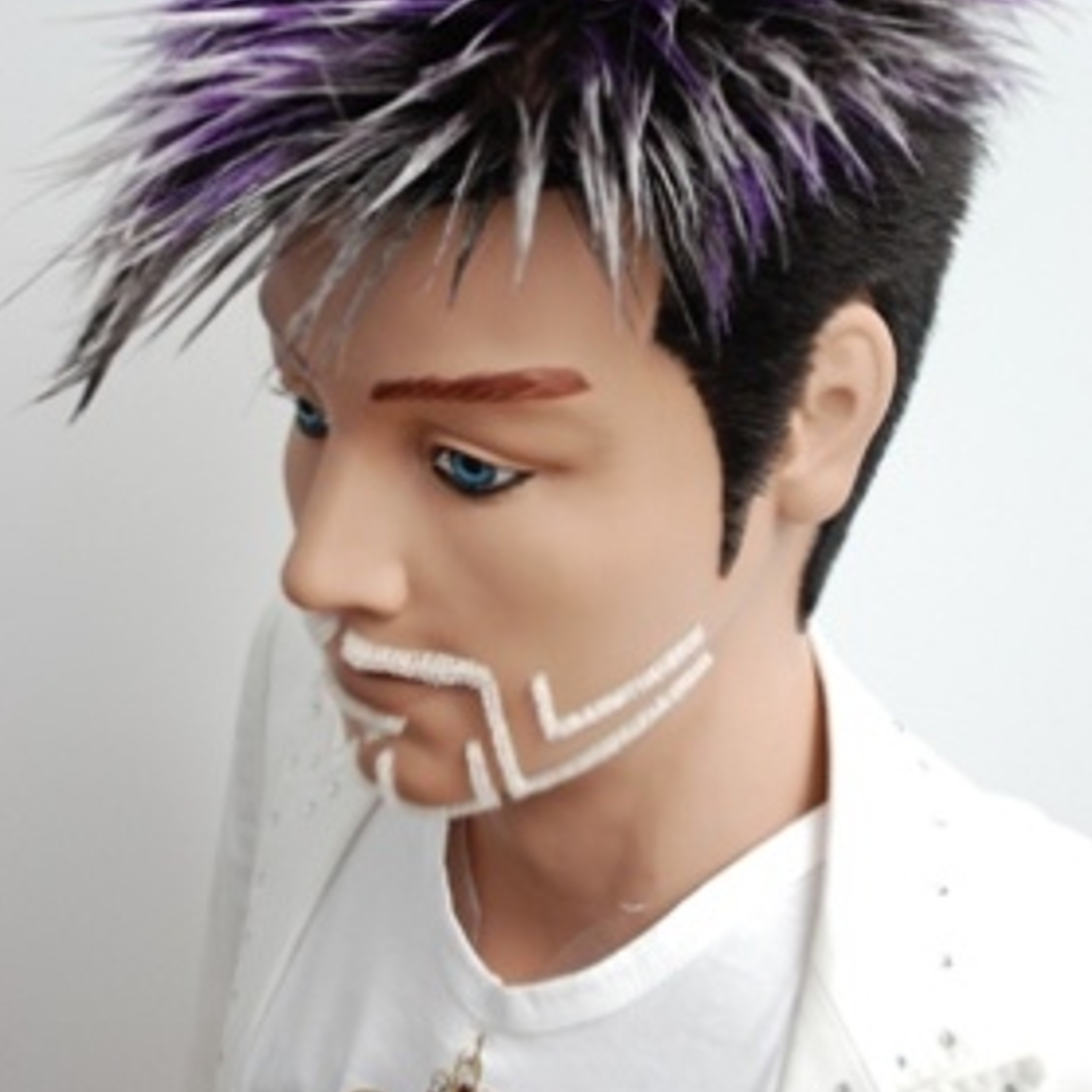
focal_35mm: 68
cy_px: 313
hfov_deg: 25.5
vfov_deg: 25.3
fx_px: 2414
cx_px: 554
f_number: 5
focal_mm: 35
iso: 1000
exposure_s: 1/100
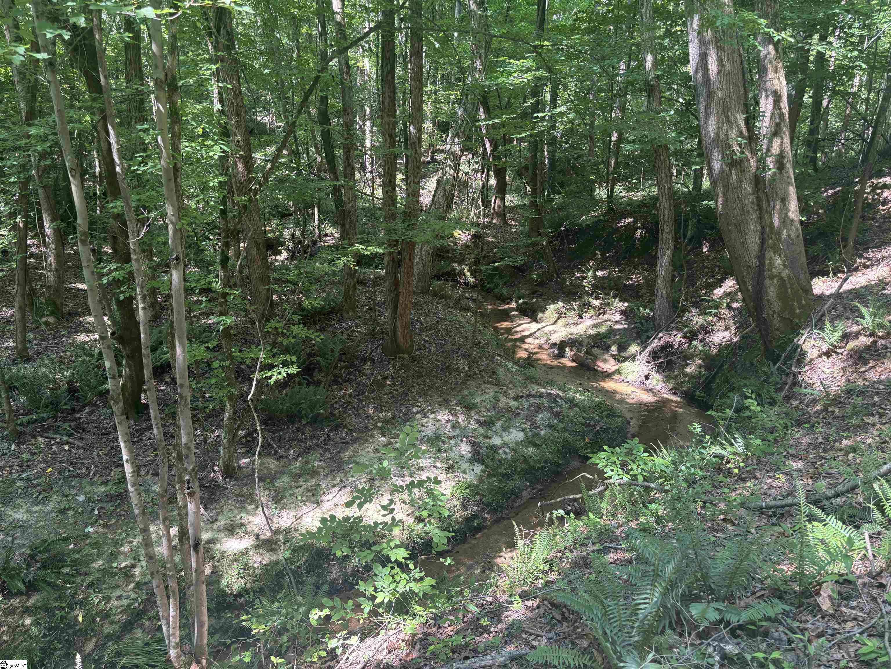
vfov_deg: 53.1
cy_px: 334
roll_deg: -0.6
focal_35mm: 26
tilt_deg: -19.6
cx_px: 446
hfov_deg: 67.3
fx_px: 669
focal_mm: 5.96
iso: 125
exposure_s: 1/121
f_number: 1.6
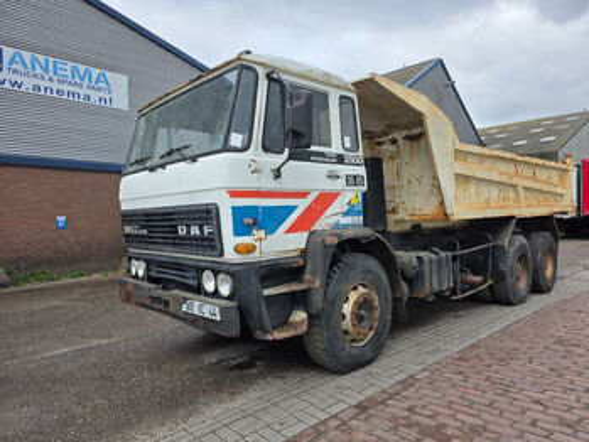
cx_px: 294
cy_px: 221
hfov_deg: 73.9
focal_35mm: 23
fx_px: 391
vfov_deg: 58.9
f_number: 1.7
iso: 80
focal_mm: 6.3
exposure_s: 1/2524
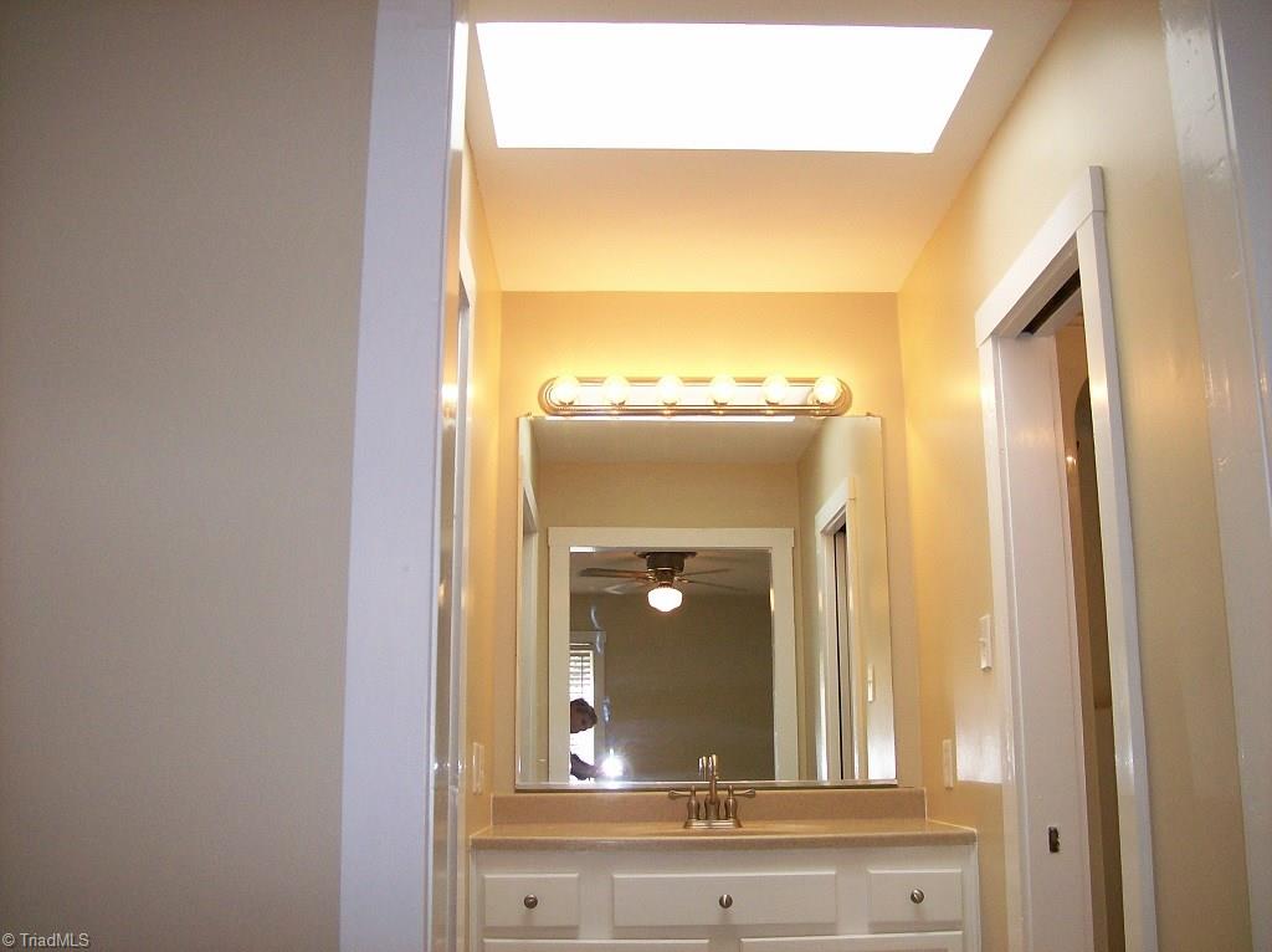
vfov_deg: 39.6
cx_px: 636
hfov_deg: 51.4
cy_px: 476
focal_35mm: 36
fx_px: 1322
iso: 140
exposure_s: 1/89.4
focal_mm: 6
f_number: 2.7
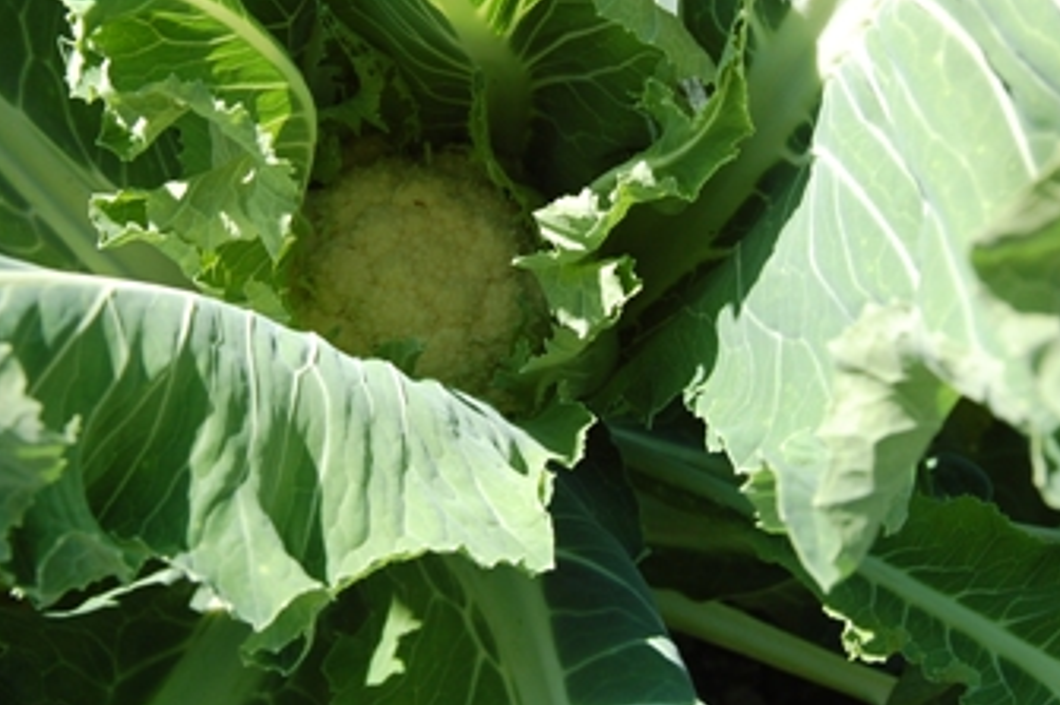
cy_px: 218
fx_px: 2060
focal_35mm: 70
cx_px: 471
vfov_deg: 19.4
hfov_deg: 28.8
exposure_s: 1/160
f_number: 8
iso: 200
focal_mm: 26
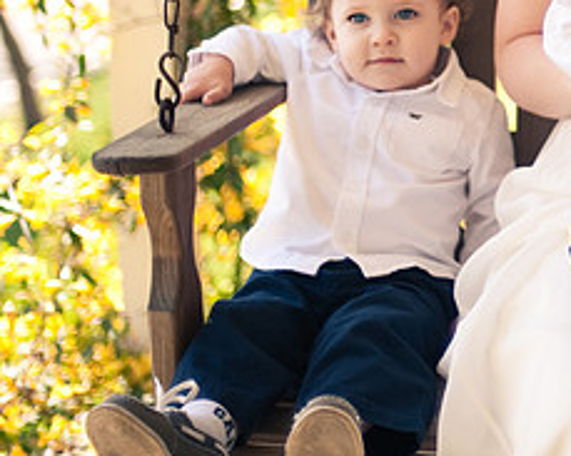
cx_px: 718
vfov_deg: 12.8
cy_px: -22
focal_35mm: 119
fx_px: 2010
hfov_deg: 15.5
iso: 200
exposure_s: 1/2000
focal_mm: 50
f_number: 1.4
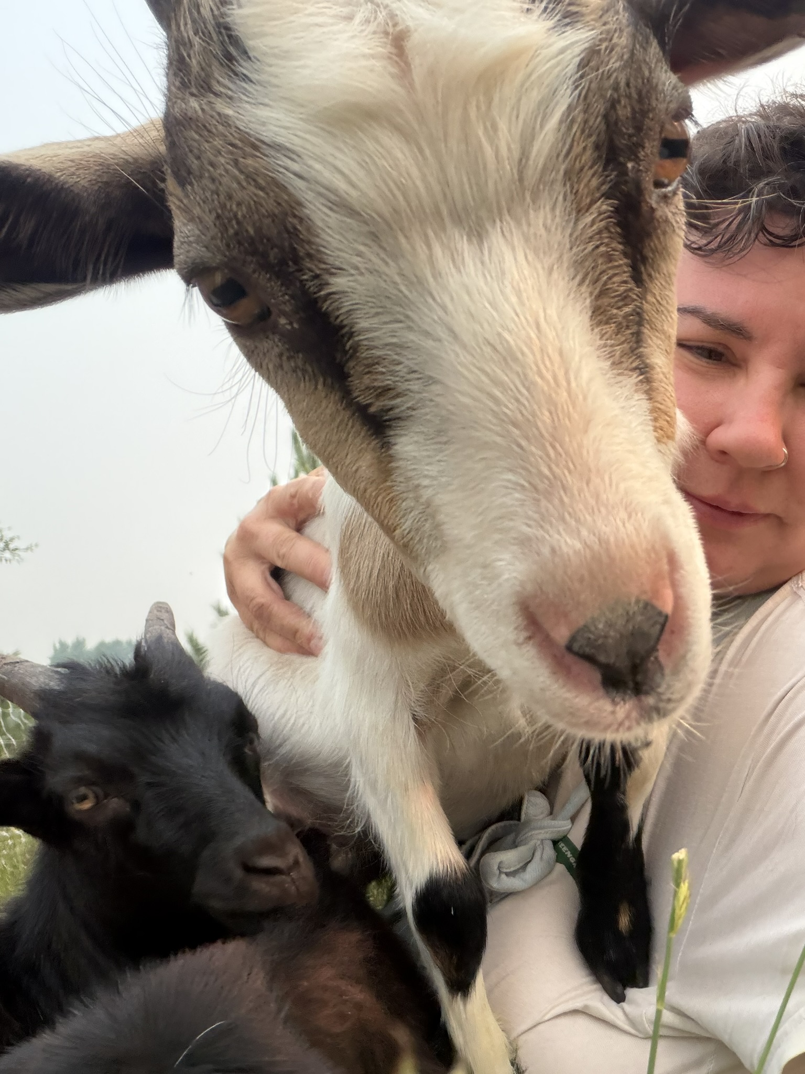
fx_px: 930
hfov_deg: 46.8
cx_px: 402
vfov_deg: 60.0
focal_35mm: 30
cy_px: 537
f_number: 1.9
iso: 32
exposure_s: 1/183
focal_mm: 2.71
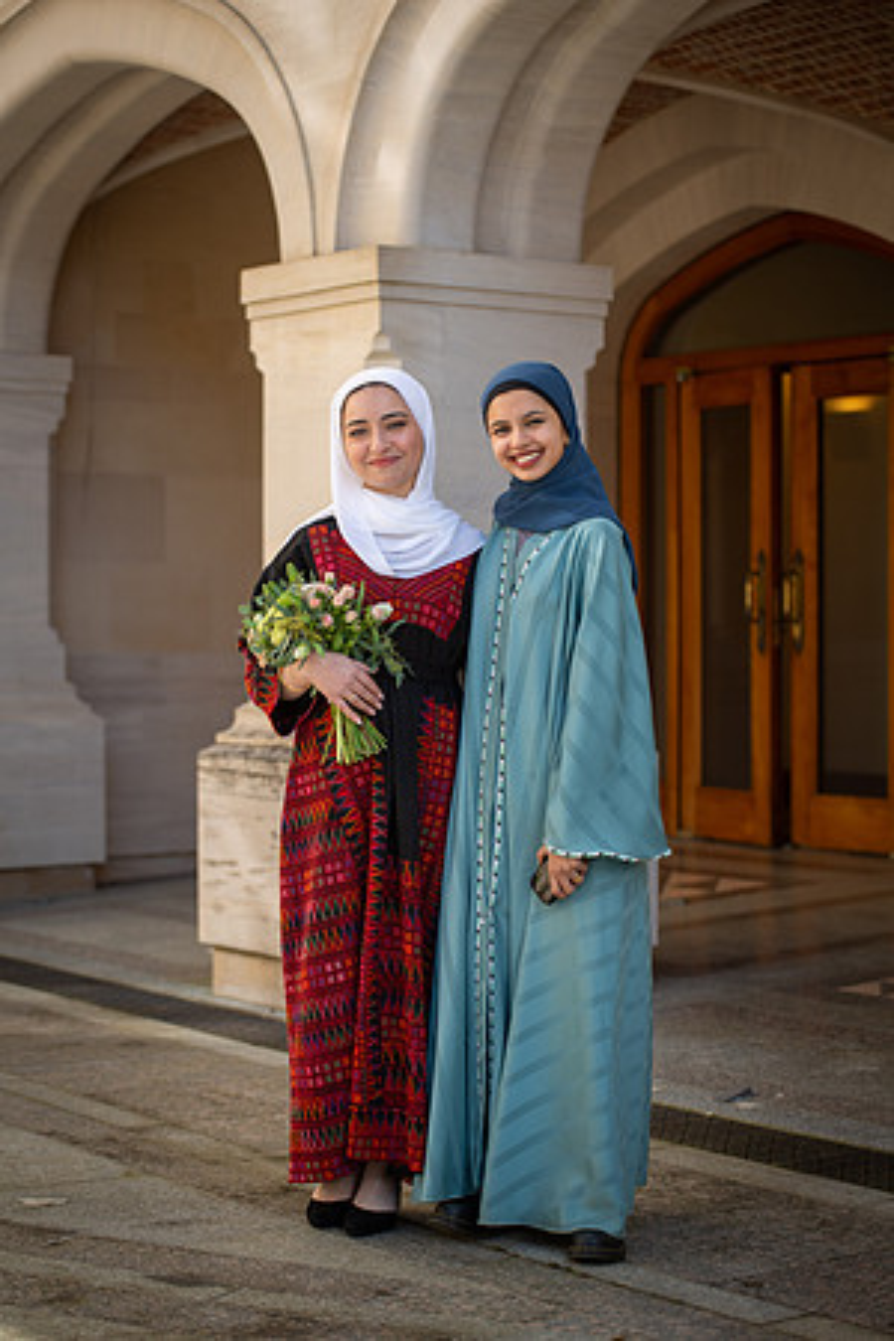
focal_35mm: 100
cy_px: 670
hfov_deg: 13.7
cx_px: 447
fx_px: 3725
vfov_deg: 20.4
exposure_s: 1/1000
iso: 100
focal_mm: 100
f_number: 2.8
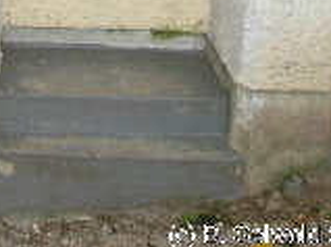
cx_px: -117
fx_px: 1099
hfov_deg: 16.1
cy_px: -125
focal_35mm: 115
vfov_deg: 12.2
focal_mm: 6.3
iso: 154
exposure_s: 1/43.9
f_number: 2.9
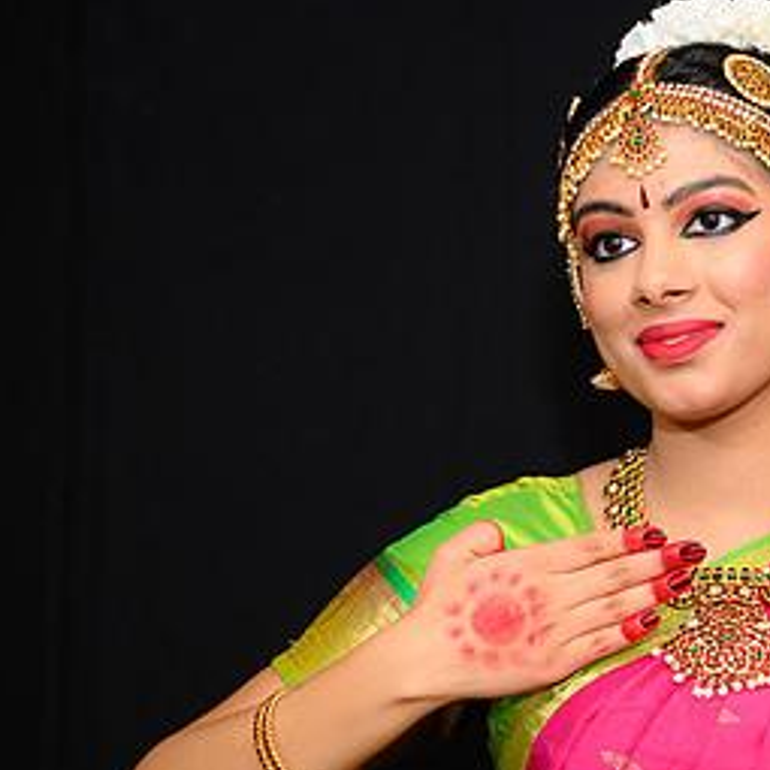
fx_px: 2819
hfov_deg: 15.3
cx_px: 770
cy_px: 409
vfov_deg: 15.6
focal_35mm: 112
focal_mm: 58
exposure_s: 1/125
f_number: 5
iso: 1000
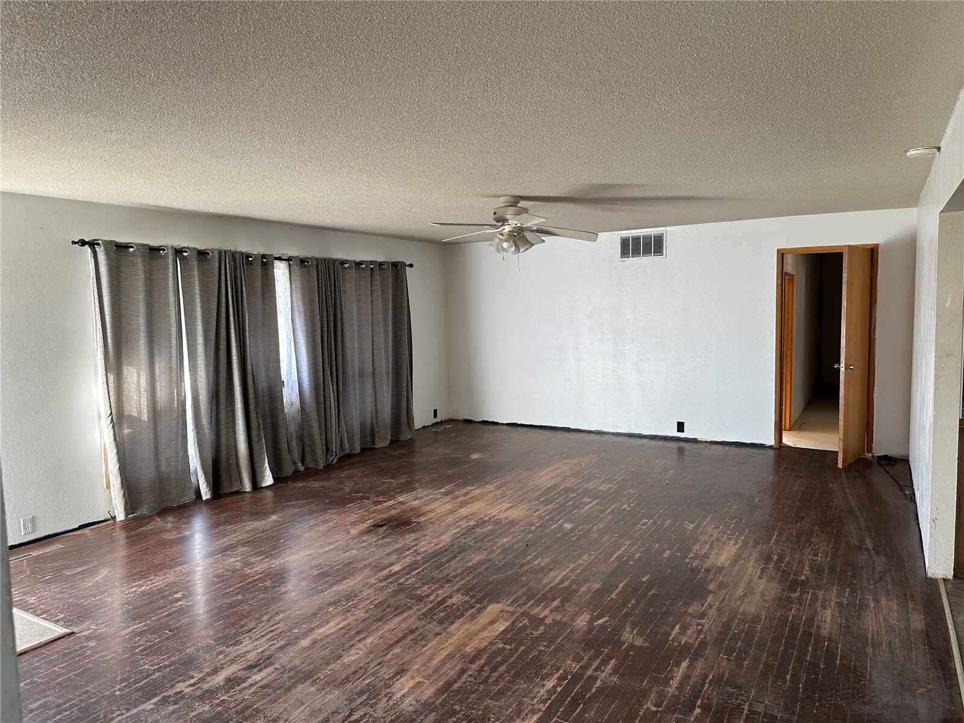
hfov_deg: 71.6
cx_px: 482
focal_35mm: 24
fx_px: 668
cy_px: 362
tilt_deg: -3.9
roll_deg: +1.0
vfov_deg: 56.8
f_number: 1.78
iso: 125
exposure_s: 1/121
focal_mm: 6.86
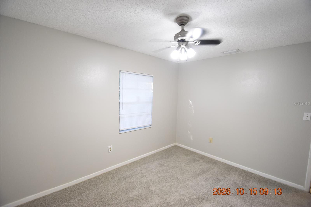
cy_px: 104
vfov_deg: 77.3
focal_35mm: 15
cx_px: 156
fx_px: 130
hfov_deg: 100.4
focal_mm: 10
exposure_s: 1/60
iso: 1400
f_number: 3.5
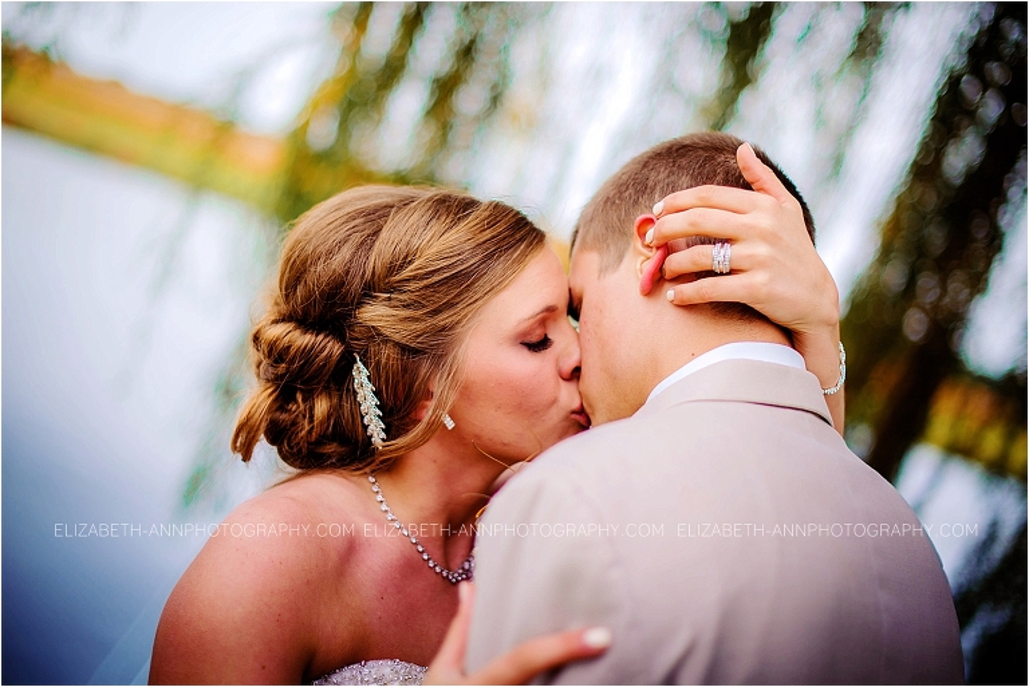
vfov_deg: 27.0
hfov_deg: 39.6
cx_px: 514
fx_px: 1430
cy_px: 344
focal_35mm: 50
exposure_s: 1/1250
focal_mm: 50
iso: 200
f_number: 1.8
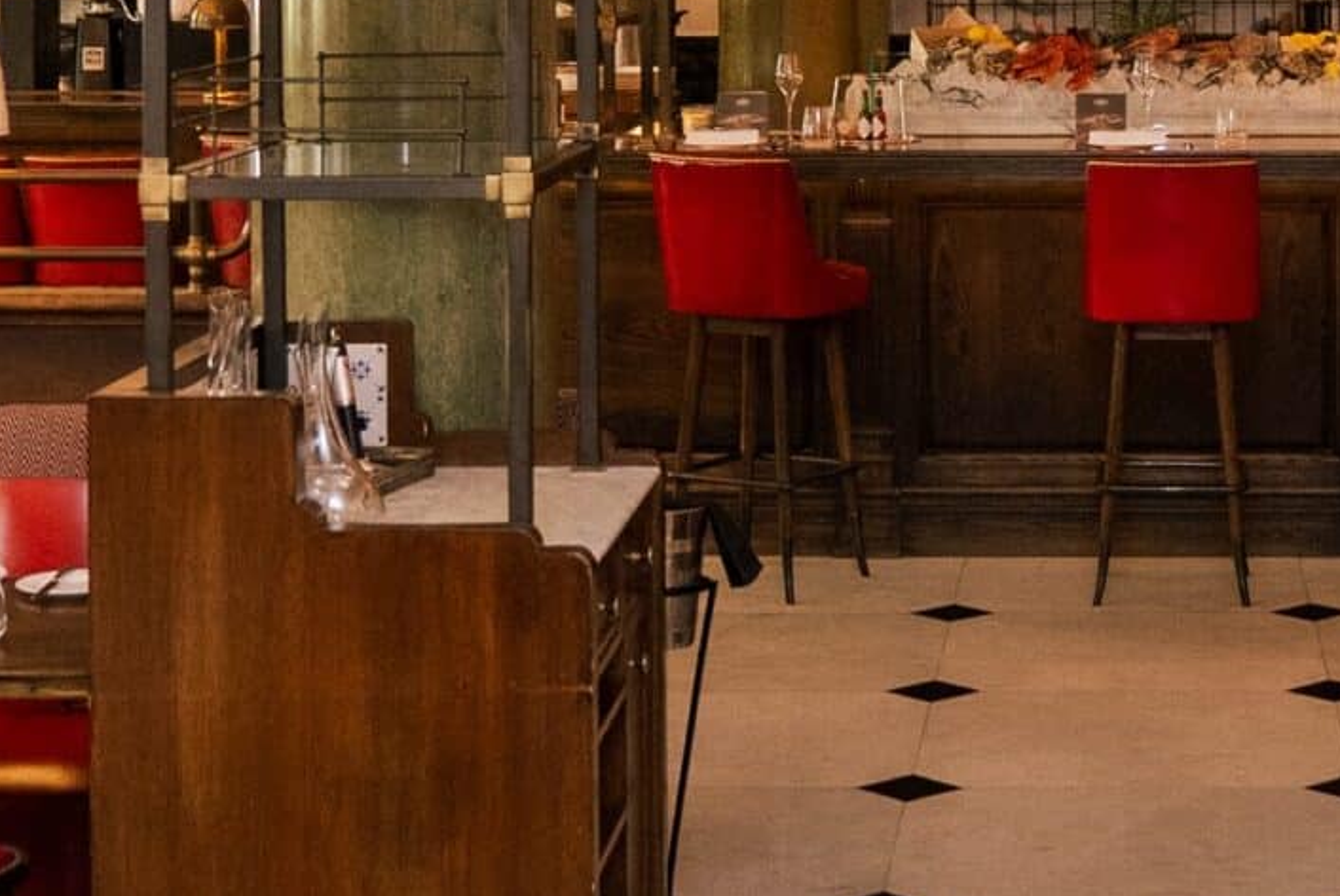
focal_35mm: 87
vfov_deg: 15.4
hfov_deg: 23.0
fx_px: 3241
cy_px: -11
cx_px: 1108
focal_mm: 24
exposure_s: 1/40
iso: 800
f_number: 2.8
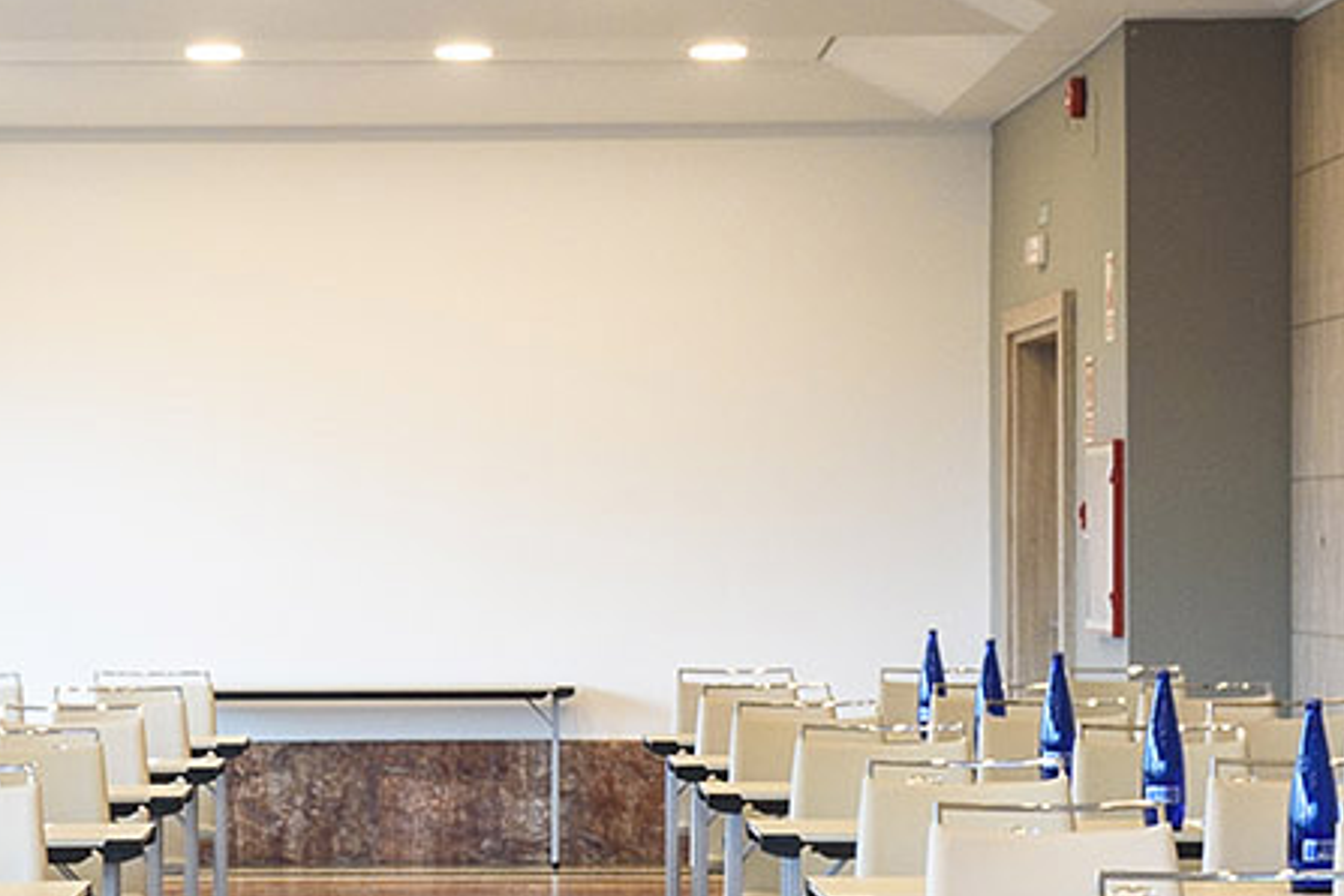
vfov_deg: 10.4
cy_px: 394
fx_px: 4928
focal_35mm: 132
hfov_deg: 15.5
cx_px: 350
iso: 400
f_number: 8
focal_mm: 20
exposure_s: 1/6
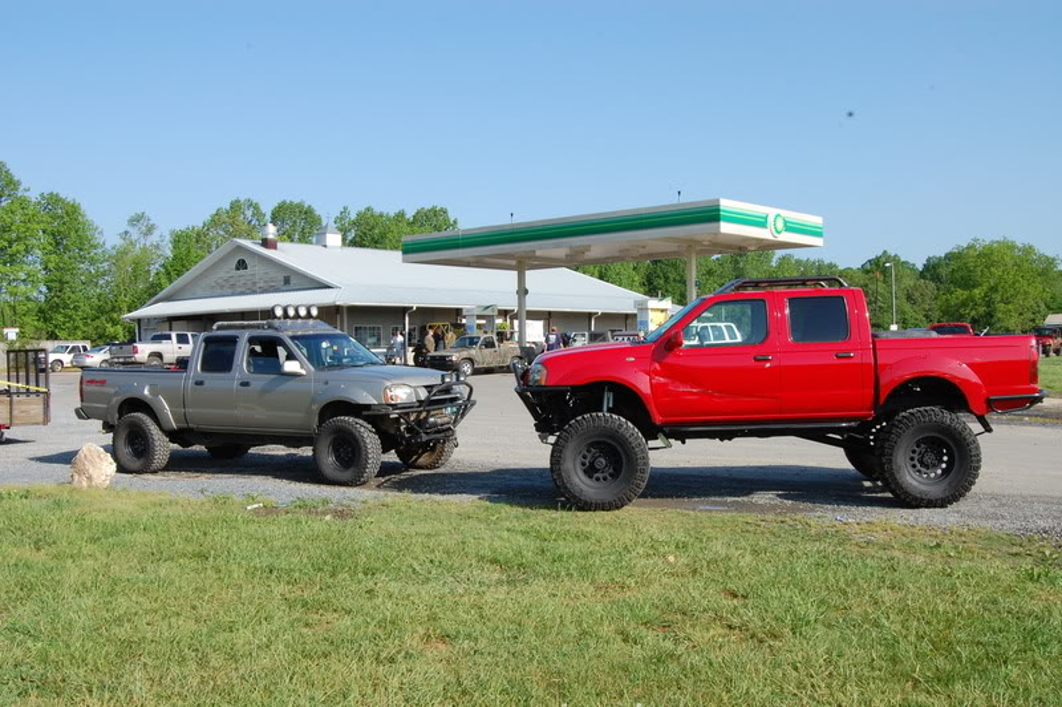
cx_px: 531
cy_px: 354
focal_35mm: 36
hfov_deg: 53.2
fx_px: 1061
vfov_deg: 36.8
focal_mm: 24
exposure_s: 1/125
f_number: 18
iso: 400
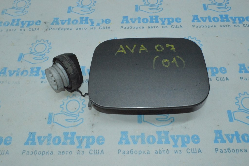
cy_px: 83
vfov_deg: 41.6
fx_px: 218
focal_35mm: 32
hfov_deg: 59.5
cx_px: 124
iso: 5600
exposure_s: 1/200
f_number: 16
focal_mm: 21
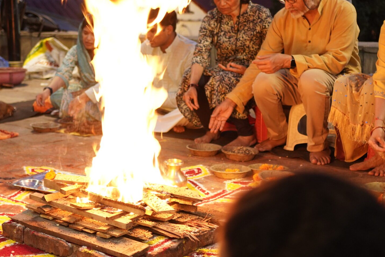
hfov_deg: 31.2
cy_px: 109
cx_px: 134
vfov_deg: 21.2
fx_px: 684
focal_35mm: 64
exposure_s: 1/60
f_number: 1.8
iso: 640
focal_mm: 24
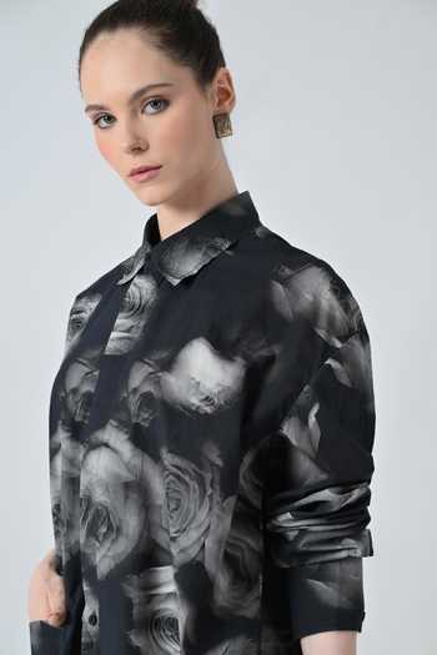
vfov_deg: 28.1
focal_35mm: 72
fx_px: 1311
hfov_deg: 18.9
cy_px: 328
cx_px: 218
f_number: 8
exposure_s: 1/160
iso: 200
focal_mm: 72
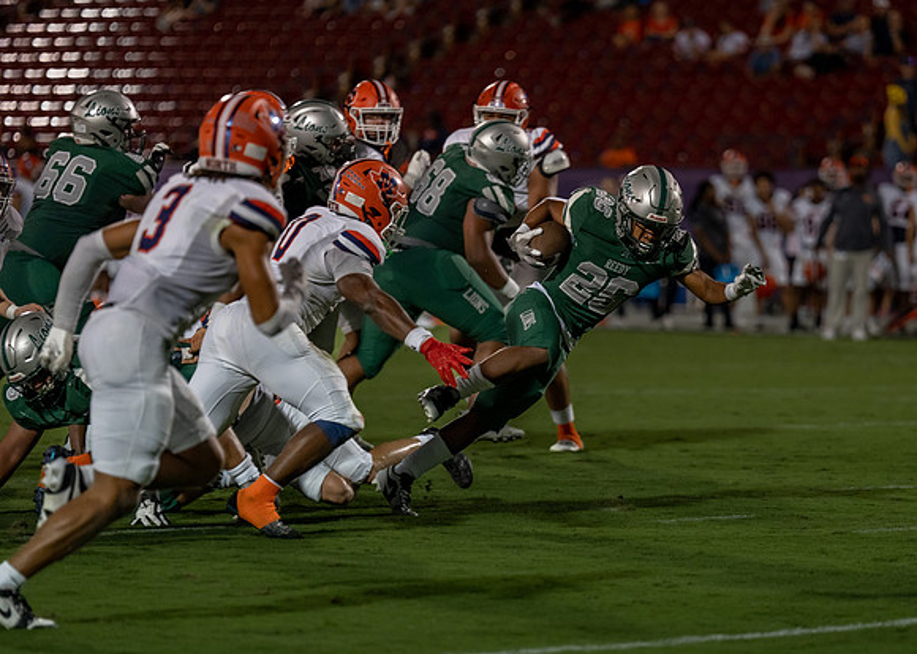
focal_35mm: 229
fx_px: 5963
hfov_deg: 8.8
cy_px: 356
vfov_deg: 6.3
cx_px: 601
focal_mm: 170
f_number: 2.8
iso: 1600
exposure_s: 1/1000
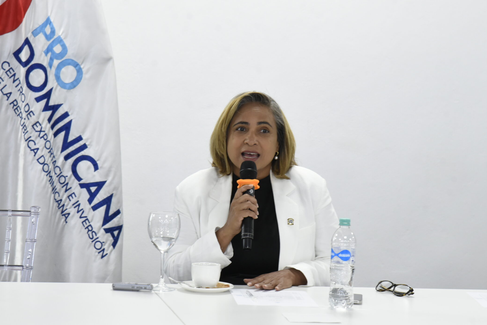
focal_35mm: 147
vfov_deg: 9.3
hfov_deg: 14.0
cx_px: 232
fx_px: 1989
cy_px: 155
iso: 2500
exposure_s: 1/60
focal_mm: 120
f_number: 6.3
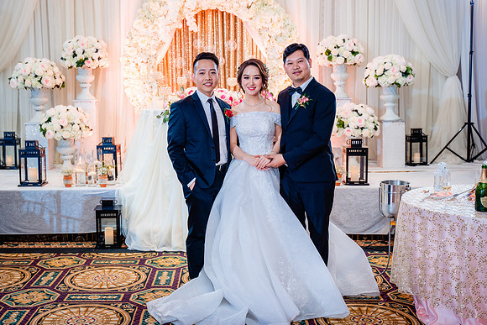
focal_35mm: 48
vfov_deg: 28.3
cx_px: 225
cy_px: 159
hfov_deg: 41.3
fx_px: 645
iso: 800
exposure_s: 1/160
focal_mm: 42
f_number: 3.5
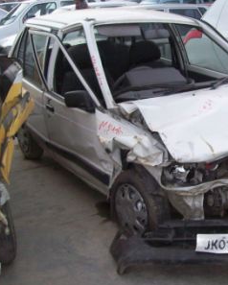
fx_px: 447
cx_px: 175
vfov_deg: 35.3
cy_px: 145
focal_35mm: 53
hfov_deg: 28.2
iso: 200
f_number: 2.7
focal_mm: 6
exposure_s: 1/64
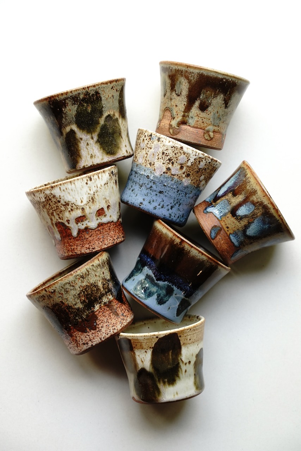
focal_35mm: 72
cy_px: 226
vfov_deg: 28.1
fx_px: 902
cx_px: 150
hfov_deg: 18.9
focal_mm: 72
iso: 500
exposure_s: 1/100
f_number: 6.3
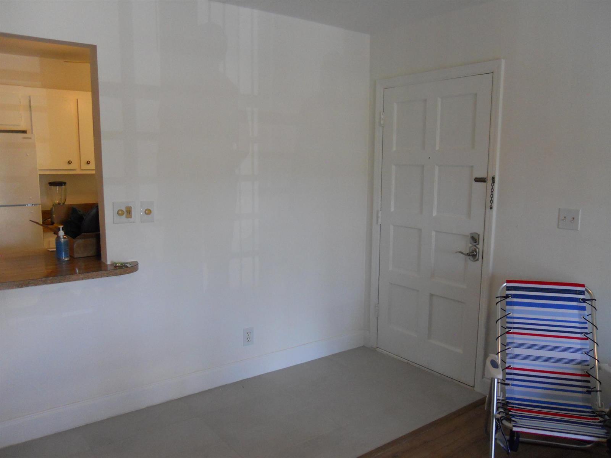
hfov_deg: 63.4
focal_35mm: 28
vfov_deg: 49.7
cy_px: 229
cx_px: 306
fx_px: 494
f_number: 2.7
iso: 400
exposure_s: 1/60
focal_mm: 5
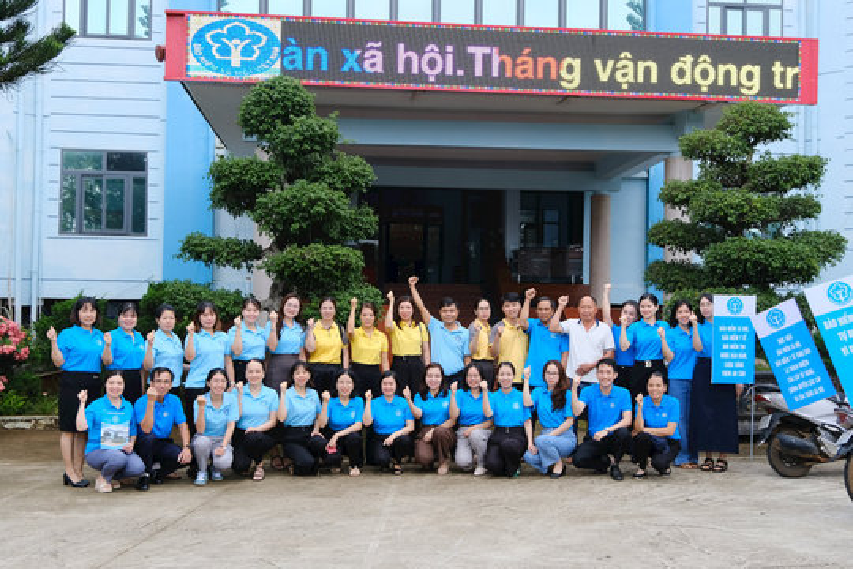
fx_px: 758
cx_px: 426
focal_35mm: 32
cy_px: 284
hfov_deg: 58.7
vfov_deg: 41.1
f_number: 4.5
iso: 320
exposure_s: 1/100
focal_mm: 21.2
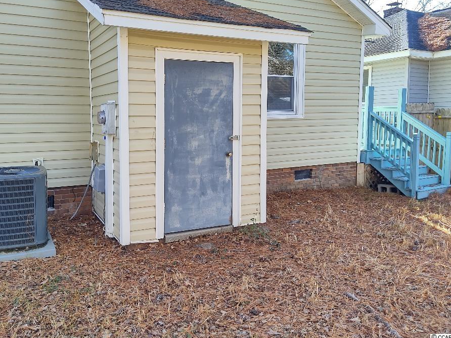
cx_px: 194
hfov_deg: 58.1
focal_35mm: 31
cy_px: 146
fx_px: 404
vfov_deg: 45.3
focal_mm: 4.71
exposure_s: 1/100
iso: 134
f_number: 1.79
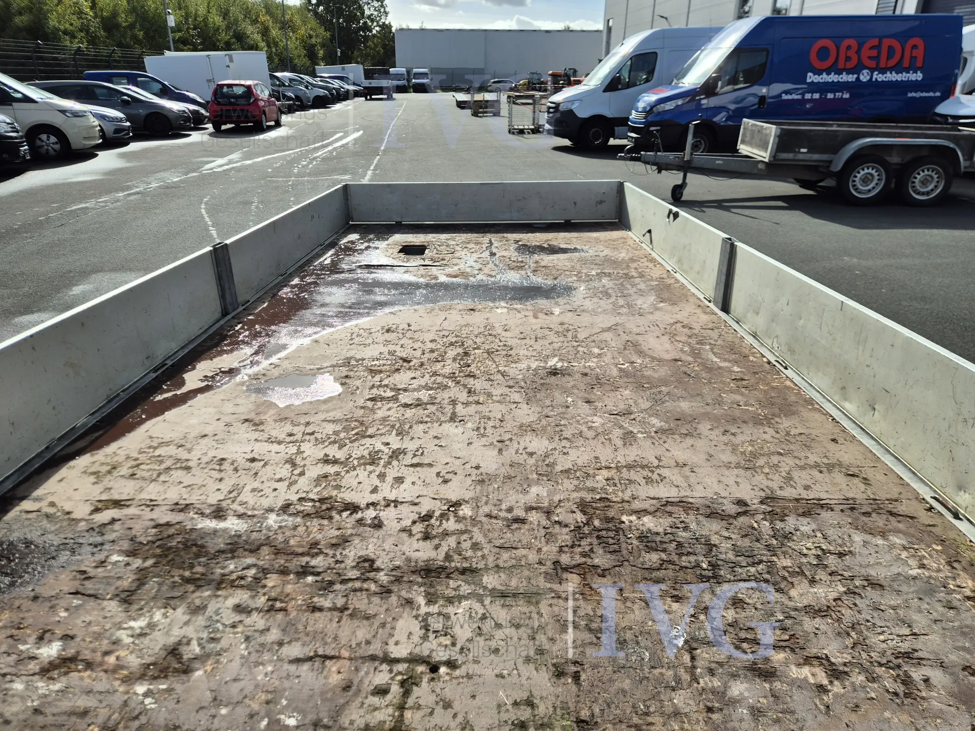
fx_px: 648
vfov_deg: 58.9
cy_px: 366
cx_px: 488
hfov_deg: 73.9
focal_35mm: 23
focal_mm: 5.4
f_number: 1.8
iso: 25
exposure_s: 1/2240
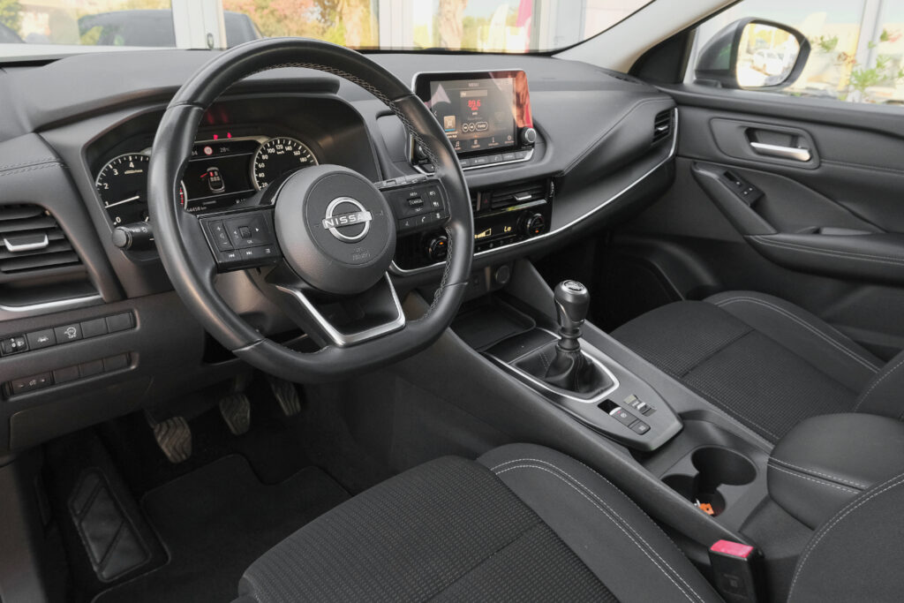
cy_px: 302
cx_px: 452
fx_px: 653
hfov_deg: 69.4
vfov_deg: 49.6
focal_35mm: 26
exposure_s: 1/80
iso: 2000
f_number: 8
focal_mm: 17.5
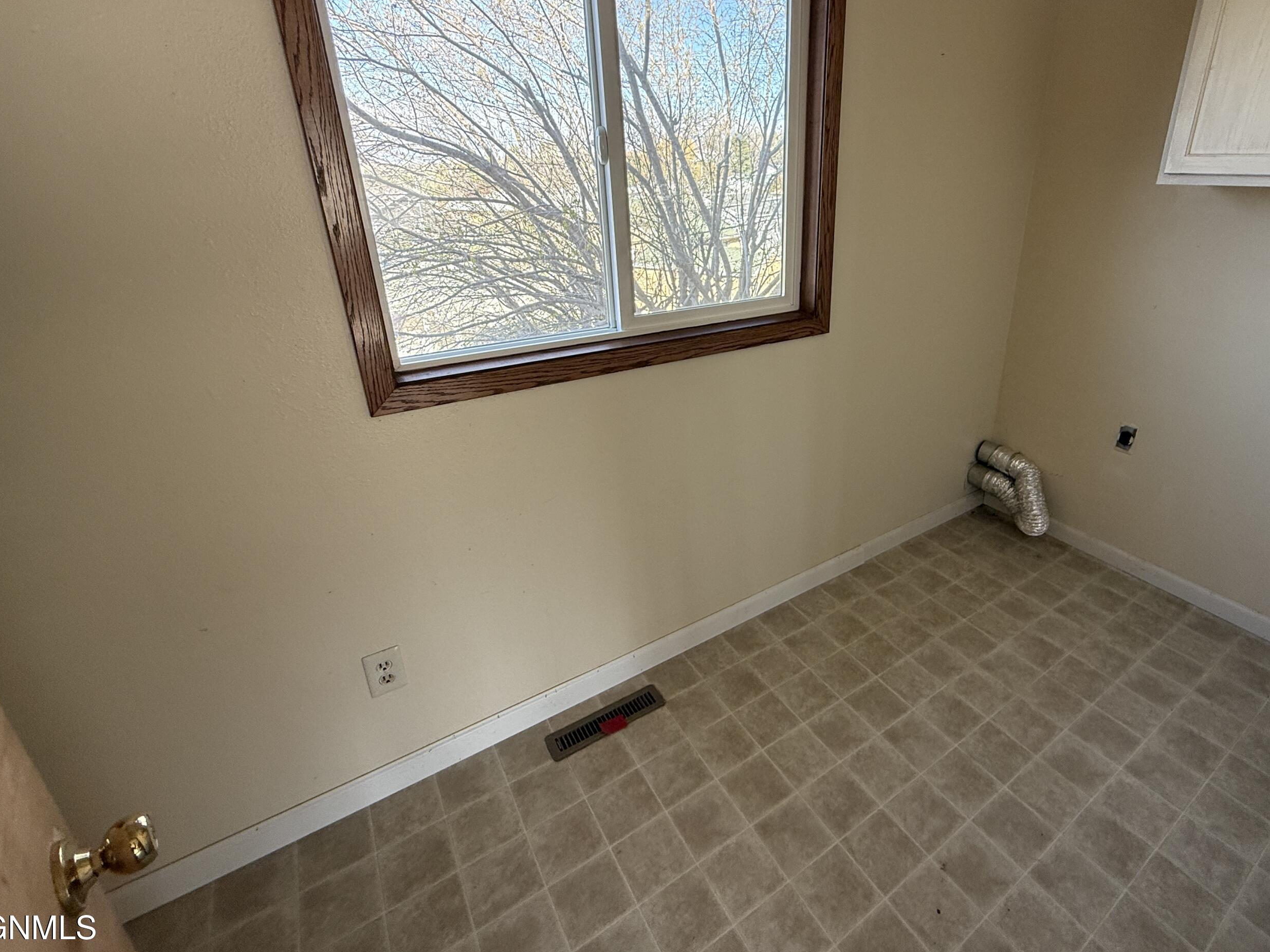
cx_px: 750
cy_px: 403
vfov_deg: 74.2
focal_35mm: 17
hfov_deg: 90.1
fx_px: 624
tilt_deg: -20.6
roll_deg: -0.8
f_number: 2.2
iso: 125
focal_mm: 2.22
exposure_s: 1/99
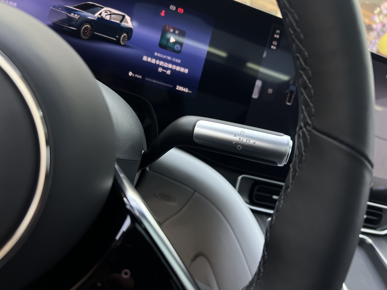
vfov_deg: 53.1
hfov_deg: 67.3
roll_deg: -19.9
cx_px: 194
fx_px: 291
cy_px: 145
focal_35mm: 26
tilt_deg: -22.4
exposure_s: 1/100
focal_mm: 5.7
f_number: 1.5
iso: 80
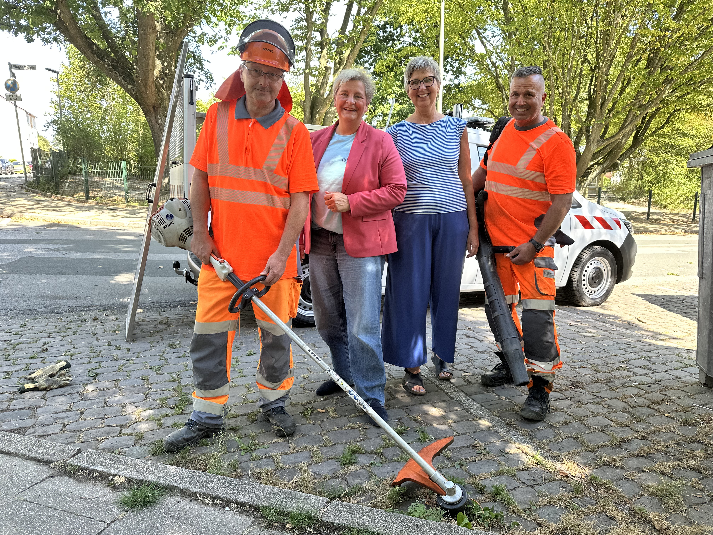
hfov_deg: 71.6
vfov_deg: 56.8
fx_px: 494
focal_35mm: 24
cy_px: 268
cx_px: 356
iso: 80
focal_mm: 6.86
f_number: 1.78
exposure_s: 1/276
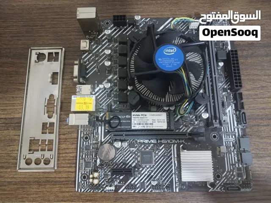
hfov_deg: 65.3
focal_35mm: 27
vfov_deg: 51.4
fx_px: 211
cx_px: 136
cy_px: 102
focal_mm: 4
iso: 500
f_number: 1.8
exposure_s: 1/20
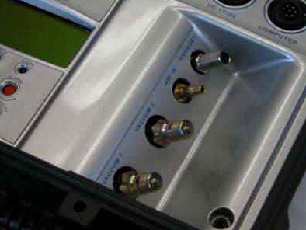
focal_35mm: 100
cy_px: 119
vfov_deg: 14.8
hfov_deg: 19.6
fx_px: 885
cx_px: 167
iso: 100
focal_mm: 22.3
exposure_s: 1/52.8
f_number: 3.5
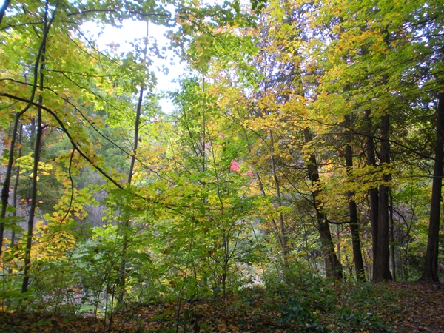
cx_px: 222
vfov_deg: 39.7
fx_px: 462
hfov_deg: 51.4
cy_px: 166
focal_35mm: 36
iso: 352
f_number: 3.5
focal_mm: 6.3
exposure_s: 1/132
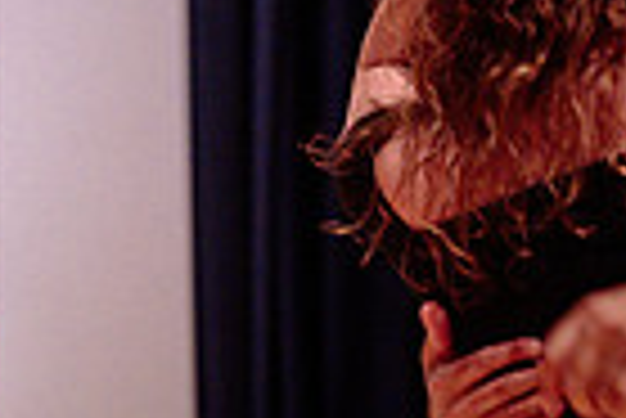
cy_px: 605
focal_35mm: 239
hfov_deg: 8.0
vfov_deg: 5.7
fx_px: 4160
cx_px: -828
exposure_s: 1/160
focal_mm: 50
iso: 1600
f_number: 1.8
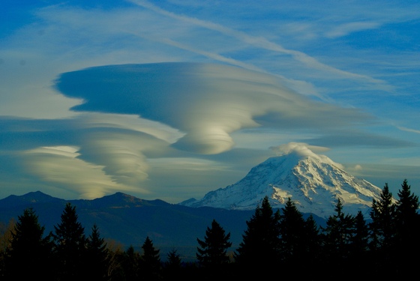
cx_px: 210
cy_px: 140
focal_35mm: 112
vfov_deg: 12.2
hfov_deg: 18.2
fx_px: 1314
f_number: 10
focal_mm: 75
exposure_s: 1/160
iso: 100
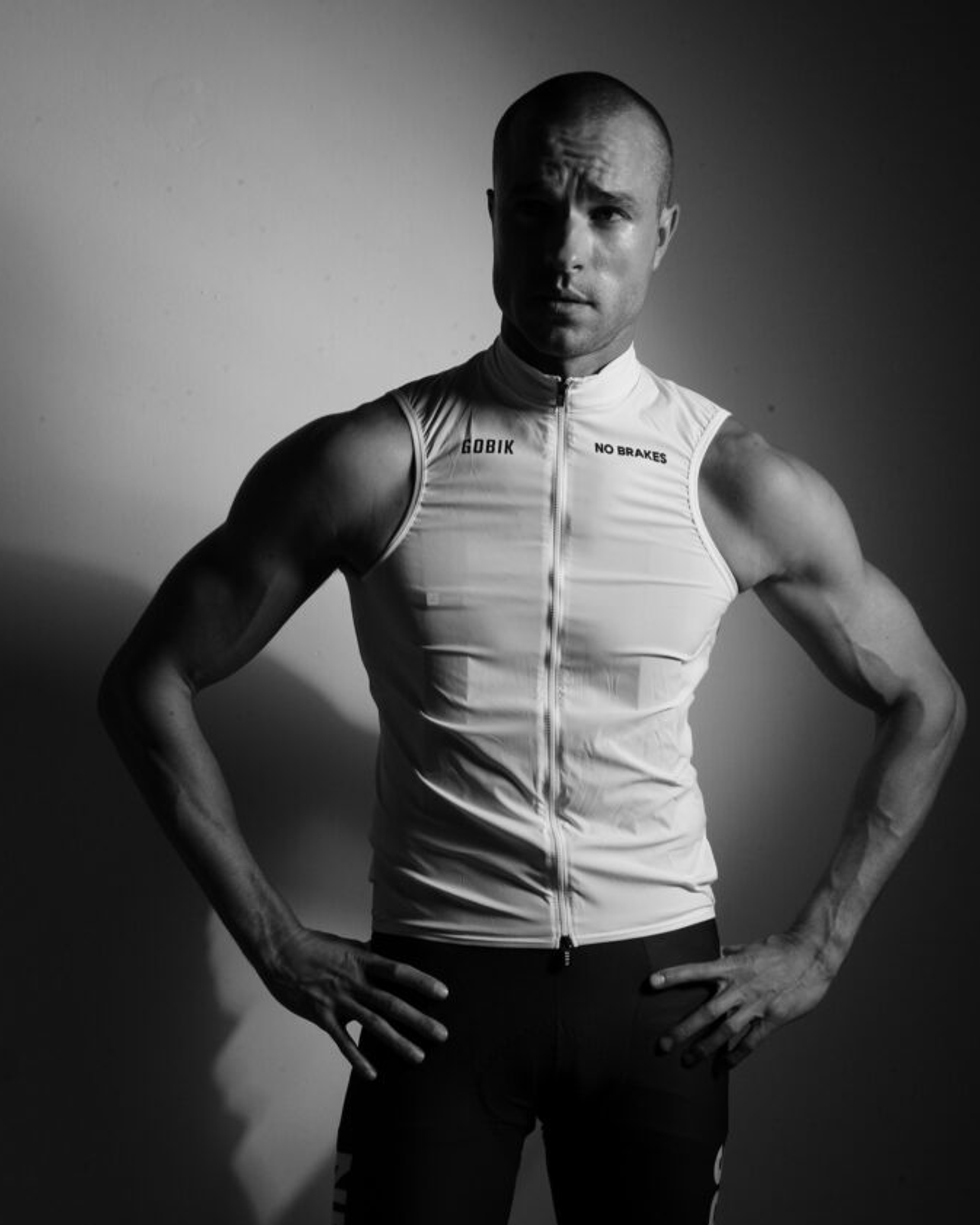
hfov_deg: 27.1
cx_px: 489
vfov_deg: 33.5
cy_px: 711
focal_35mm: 56
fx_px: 2030
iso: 2500
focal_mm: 49
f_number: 20
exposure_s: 1/160
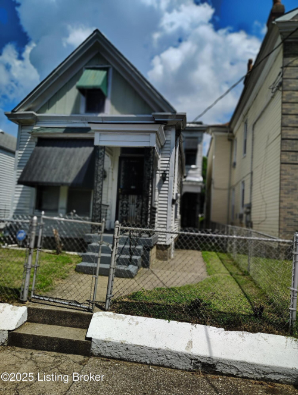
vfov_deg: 71.5
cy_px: 198
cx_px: 149
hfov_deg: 56.9
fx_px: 275
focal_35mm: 24
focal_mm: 5.56
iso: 120
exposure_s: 1/1594
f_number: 1.8
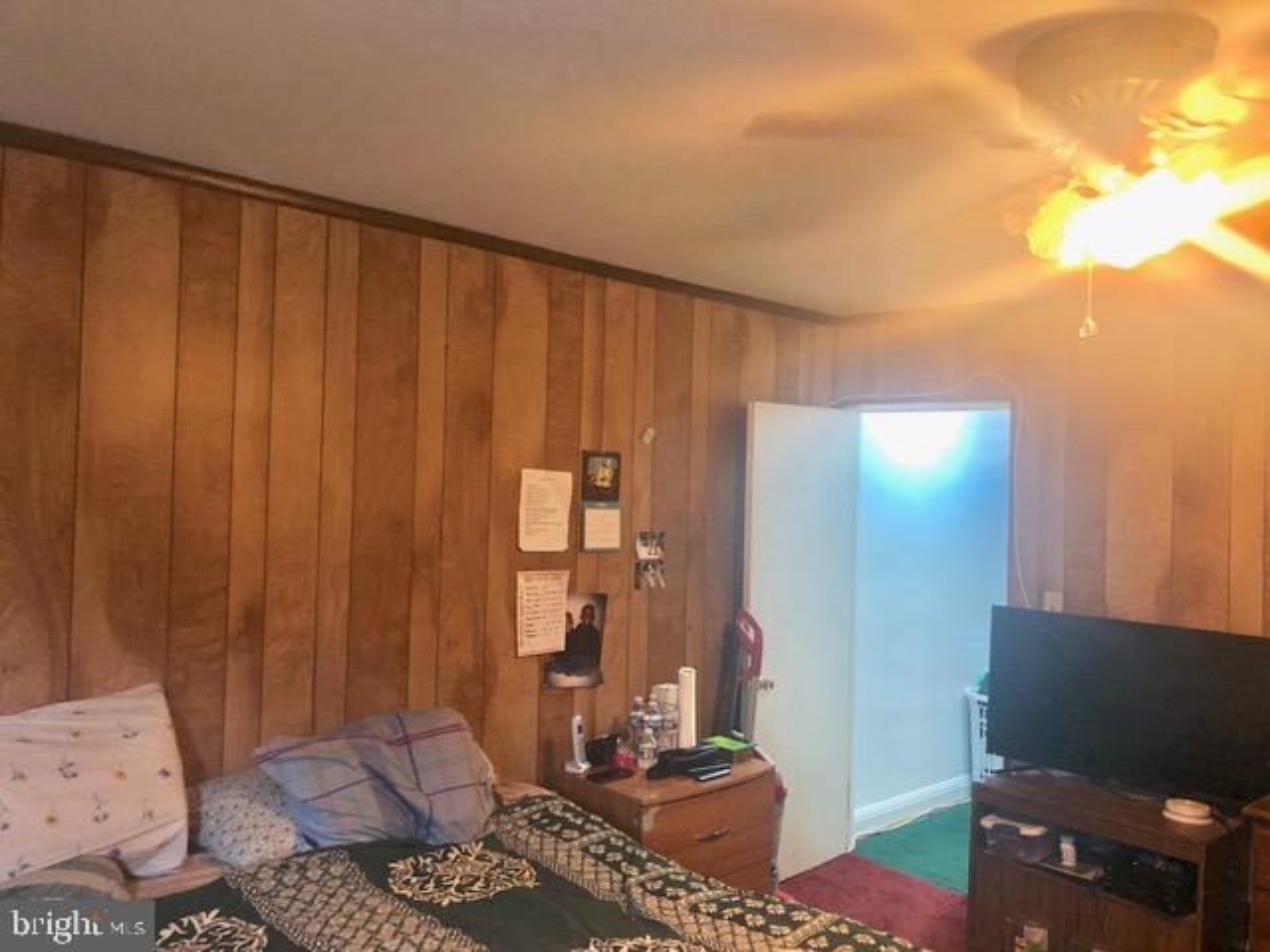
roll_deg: -1.0
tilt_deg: +1.0
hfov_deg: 63.4
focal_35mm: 28
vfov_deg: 49.7
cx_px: 635
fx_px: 1027
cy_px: 476
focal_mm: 4
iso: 40
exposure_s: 1/24
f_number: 1.8
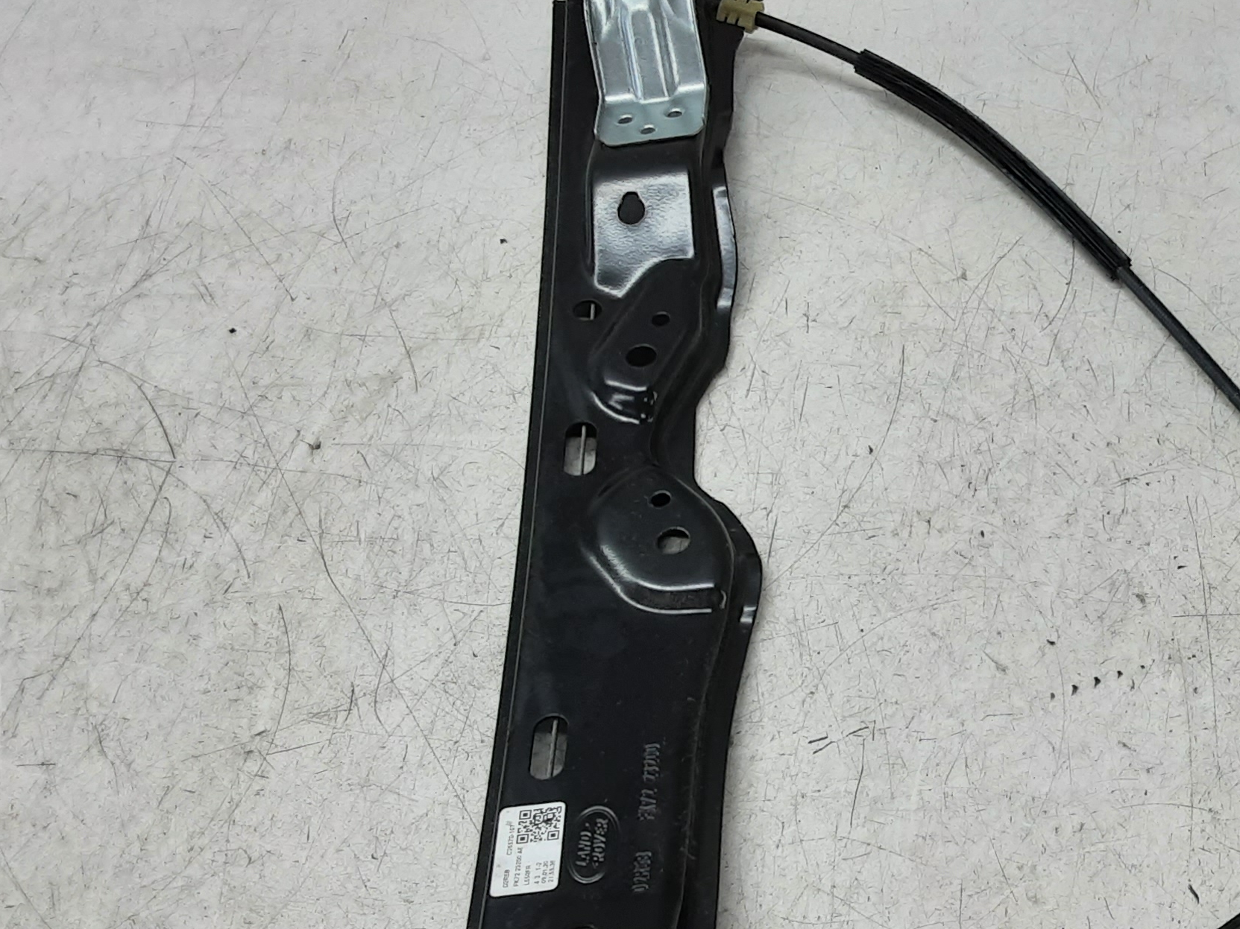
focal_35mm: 53
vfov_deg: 27.4
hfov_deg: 33.8
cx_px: 1165
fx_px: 1898
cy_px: 586
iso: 50
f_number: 1.9
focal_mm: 2.91
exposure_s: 1/50
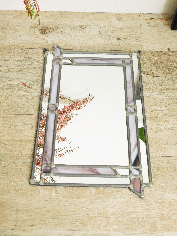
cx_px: 88
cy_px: 118
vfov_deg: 51.4
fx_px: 245
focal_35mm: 36
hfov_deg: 39.7
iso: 125
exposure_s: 1/40
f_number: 3.5
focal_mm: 6.3
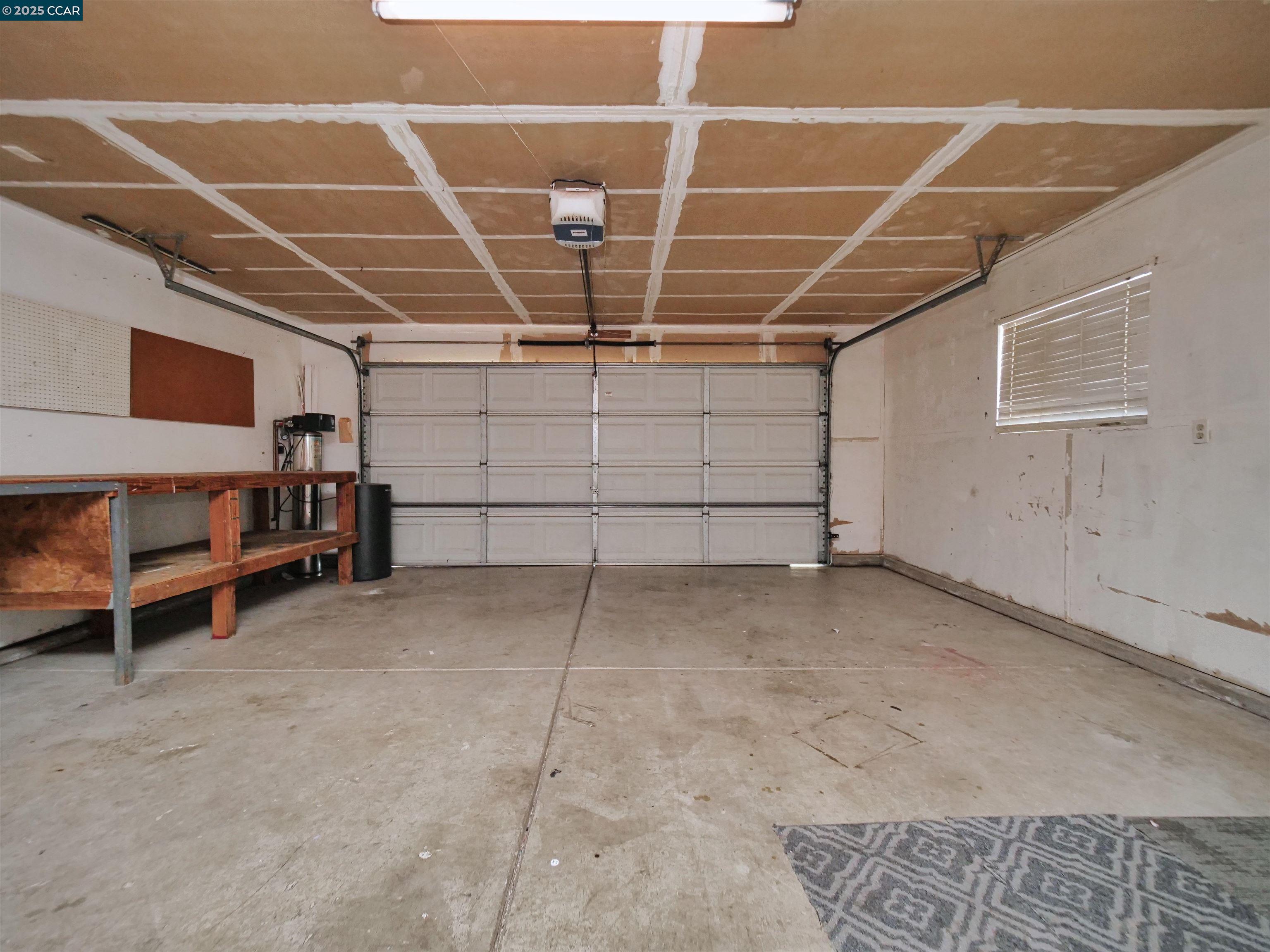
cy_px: 476
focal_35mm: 14
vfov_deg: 85.7
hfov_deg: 102.1
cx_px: 635
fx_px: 514
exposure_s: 1/160
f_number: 2.8
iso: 800
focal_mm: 7
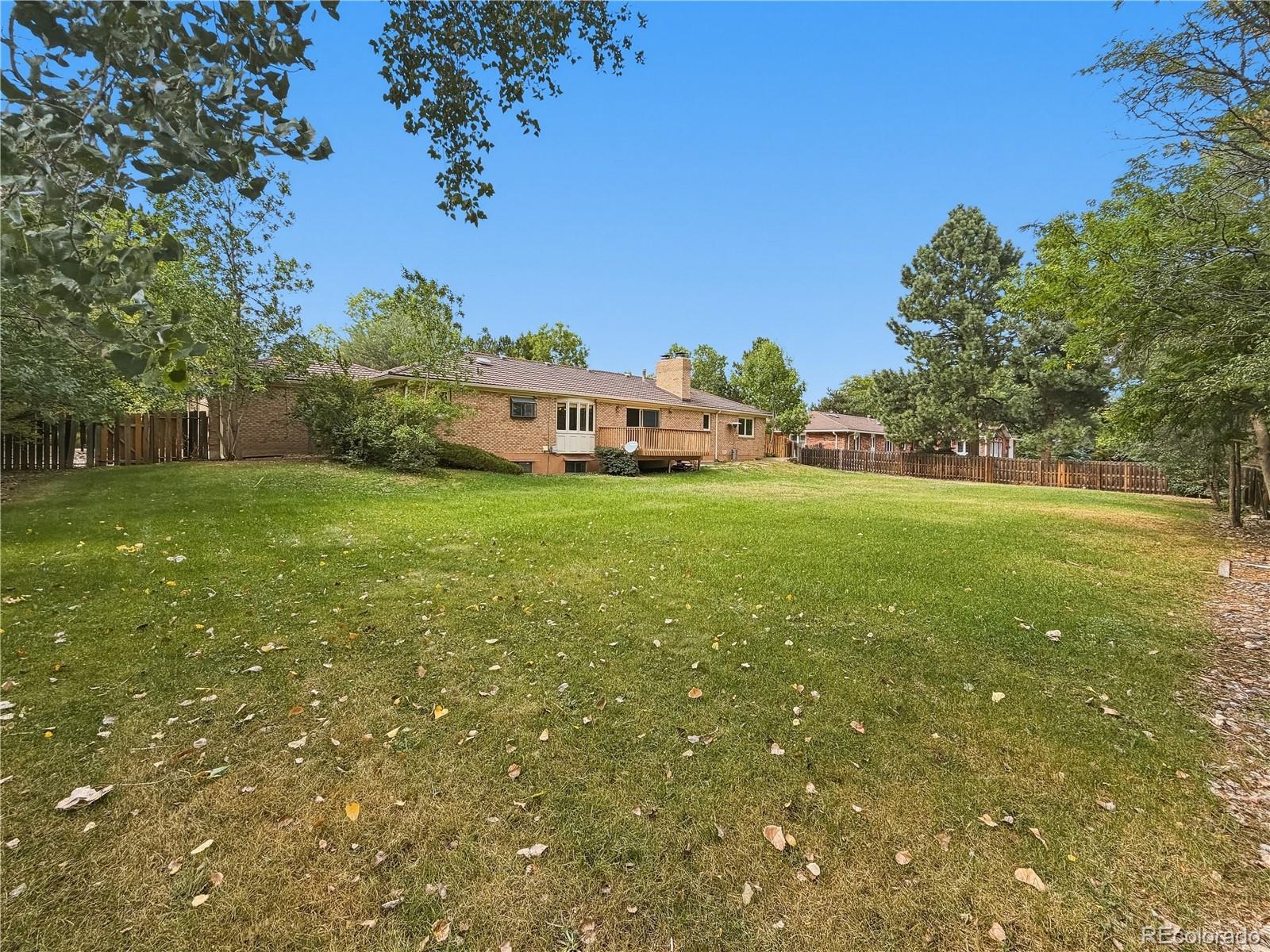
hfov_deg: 102.1
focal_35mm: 14
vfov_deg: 85.7
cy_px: 476
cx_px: 635
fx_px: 514
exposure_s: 1/770
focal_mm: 2.2
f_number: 2.2
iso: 32
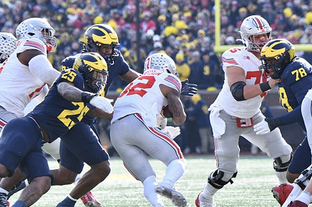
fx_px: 3715
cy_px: 101
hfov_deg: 4.8
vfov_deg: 3.2
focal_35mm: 429
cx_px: 151
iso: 1000
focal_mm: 230
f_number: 5.3
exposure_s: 1/1250
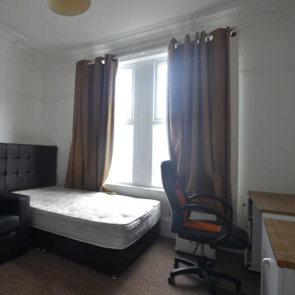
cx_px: 76
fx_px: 212
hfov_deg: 65.6
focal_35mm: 22
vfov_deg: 69.6
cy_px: 146
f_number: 4
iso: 400
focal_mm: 10
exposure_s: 1/60
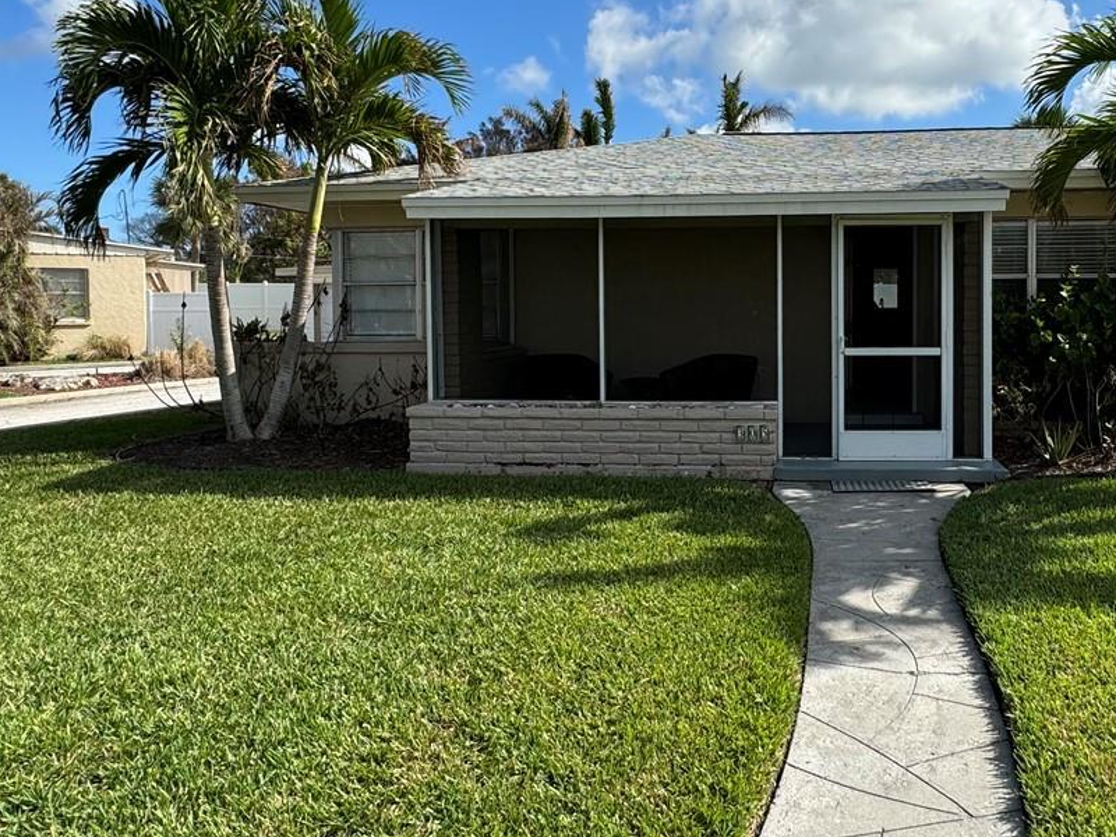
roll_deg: +0.4
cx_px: 739
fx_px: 903
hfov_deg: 62.0
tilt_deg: -2.5
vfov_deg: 49.4
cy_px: 333
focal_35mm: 28
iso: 50
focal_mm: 2.22
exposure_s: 1/1217
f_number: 2.2
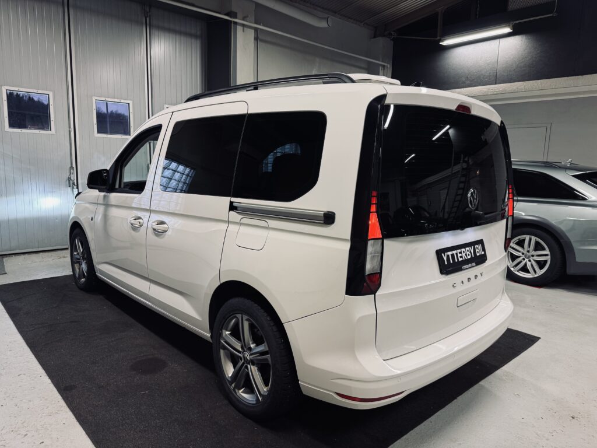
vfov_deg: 56.8
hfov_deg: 71.6
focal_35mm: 24
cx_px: 298
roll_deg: -1.2
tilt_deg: -8.7
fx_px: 414
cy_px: 224
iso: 125
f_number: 1.78
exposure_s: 1/50
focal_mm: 6.76
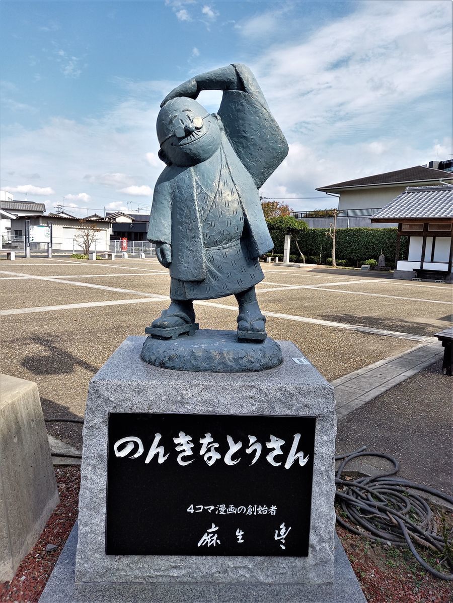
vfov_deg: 69.4
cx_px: 226
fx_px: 436
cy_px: 302
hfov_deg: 54.9
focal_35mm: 25
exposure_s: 1/694
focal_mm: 4.6
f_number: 2
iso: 50
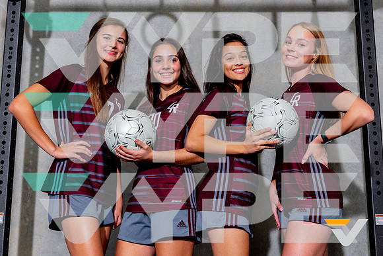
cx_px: 192
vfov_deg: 29.3
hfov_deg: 42.7
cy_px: 128
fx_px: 489
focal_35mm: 46
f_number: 5
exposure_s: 1/160
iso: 160
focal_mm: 46
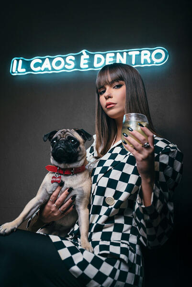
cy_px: 144
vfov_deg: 40.8
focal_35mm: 48
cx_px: 96
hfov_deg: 27.9
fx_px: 387
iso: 320
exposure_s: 1/125
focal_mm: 48.4
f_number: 2.8
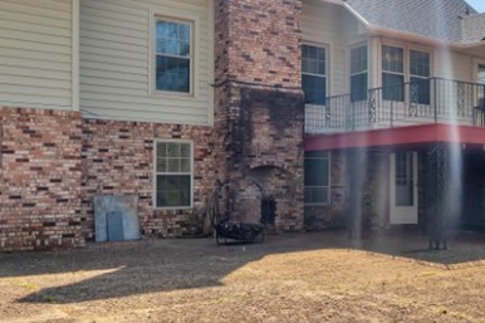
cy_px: 121
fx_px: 606
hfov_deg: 42.0
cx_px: 377
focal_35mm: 45
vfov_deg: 29.7
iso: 100
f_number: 7.1
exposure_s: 1/100
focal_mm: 16
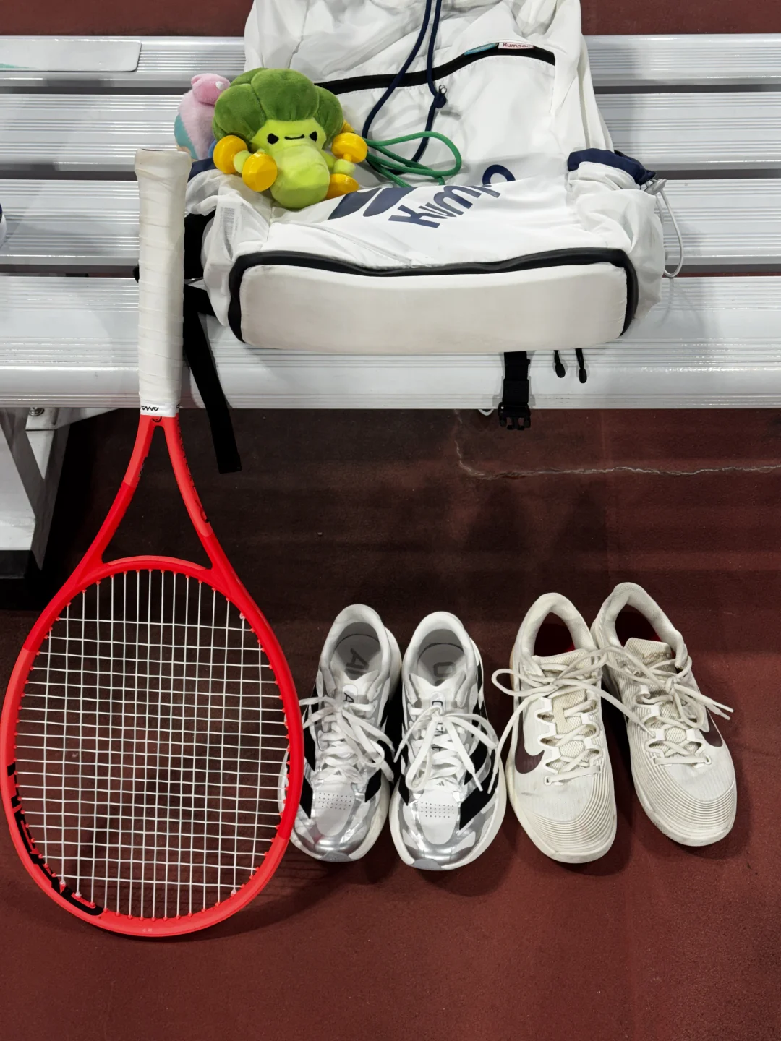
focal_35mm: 48
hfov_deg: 30.3
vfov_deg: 39.7
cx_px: 390
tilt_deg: -52.8
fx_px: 1444
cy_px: 520
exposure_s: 1/50
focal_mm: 6.76
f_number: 1.78
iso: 50
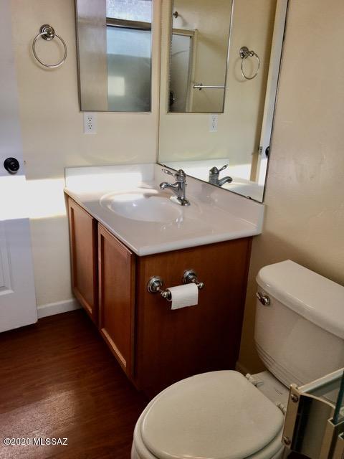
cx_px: 172
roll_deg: -3.6
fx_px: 384
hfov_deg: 48.2
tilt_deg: -20.3
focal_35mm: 29
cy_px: 230
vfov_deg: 61.7
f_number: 2.2
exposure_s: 1/308
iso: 25
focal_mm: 4.15
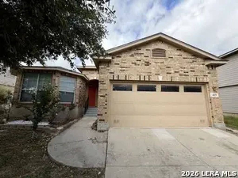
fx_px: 96
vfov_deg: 85.7
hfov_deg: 102.1
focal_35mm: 14
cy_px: 89
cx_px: 119
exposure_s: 1/770
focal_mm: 2.22
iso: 40
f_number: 2.2
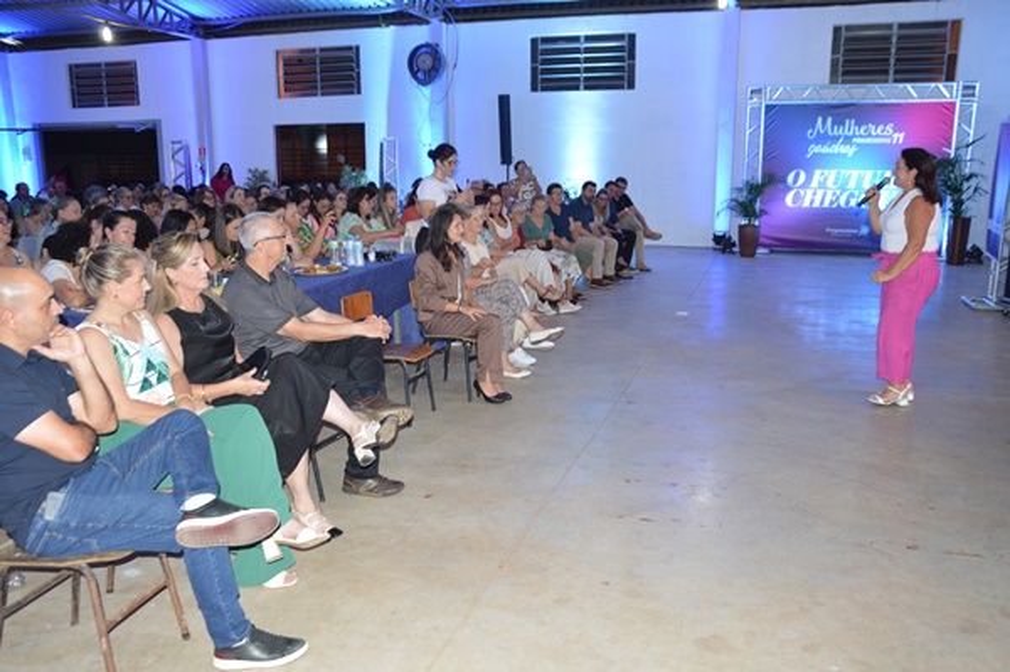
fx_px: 883
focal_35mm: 32
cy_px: 336
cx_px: 505
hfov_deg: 59.5
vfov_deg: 41.6
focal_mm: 21
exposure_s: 1/60
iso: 900
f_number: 3.8
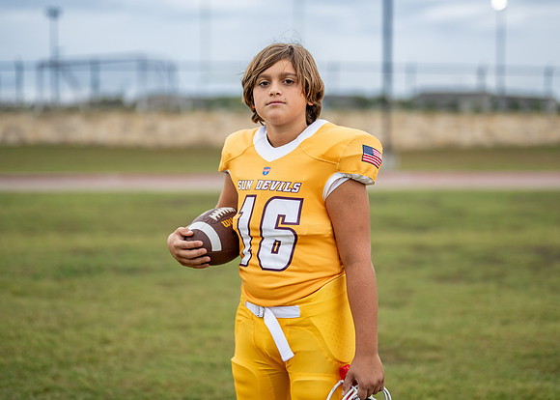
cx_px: 298
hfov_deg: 32.6
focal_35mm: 60
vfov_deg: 23.6
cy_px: 181
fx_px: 956
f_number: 1.2
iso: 320
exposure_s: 1/1600
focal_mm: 50
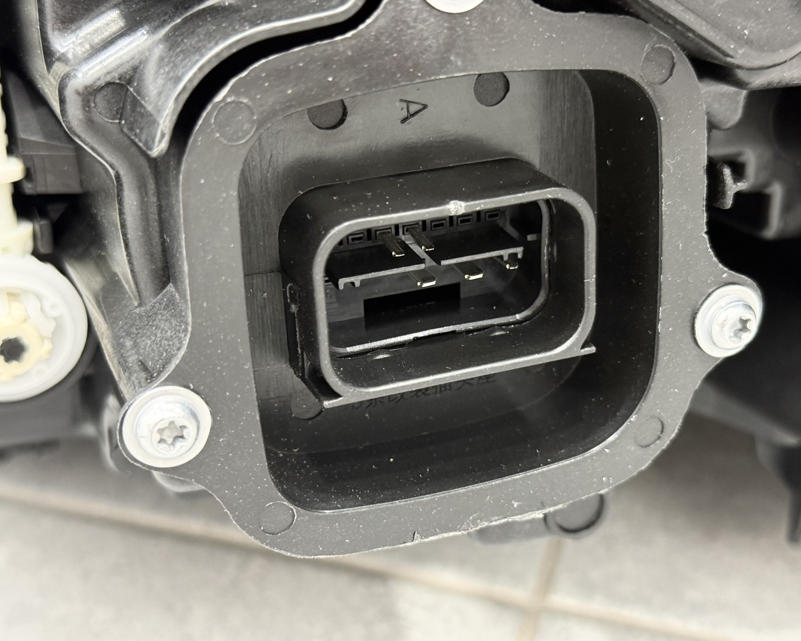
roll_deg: +1.1
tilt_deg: -34.6
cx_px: 427
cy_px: 321
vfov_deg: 29.7
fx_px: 1209
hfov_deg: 36.6
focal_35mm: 51
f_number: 1.78
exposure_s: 1/50
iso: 250
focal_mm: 6.76
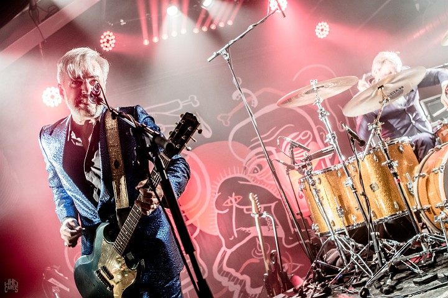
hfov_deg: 53.1
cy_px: 149
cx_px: 224
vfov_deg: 36.9
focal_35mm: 36
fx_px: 448
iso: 1000
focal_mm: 24
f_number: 2.8
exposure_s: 1/100
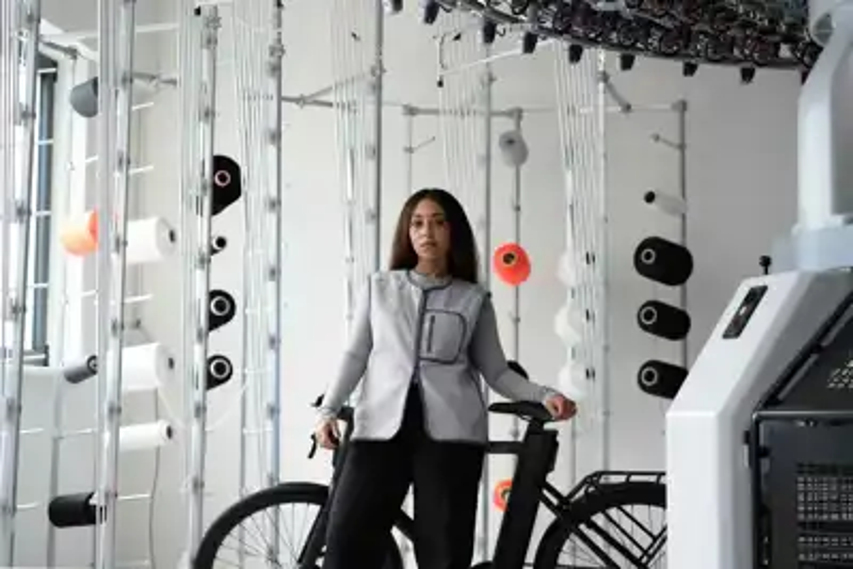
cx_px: 426
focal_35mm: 65
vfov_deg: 20.9
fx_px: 1541
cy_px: 284
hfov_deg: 30.9
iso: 800
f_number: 2.8
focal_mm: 65
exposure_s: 1/640
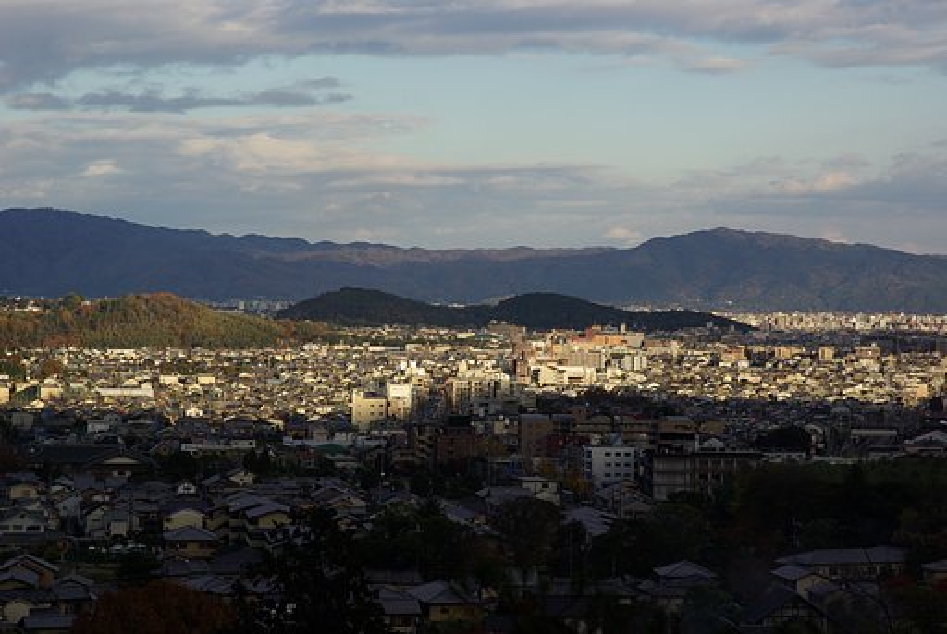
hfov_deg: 19.4
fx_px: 2766
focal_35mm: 105
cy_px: 317
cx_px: 474
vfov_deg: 13.1
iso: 100
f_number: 6.3
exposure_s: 1/400
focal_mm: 70
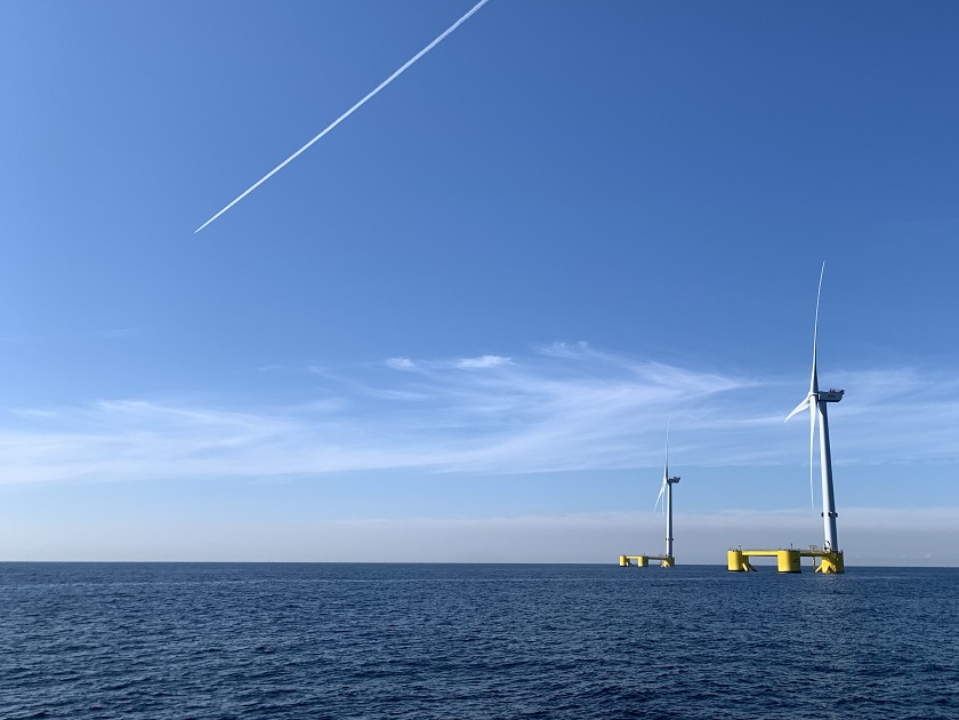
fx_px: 914
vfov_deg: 42.7
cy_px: 278
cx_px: 596
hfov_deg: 54.8
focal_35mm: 33
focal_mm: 4.25
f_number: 1.8
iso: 25
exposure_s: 1/3289
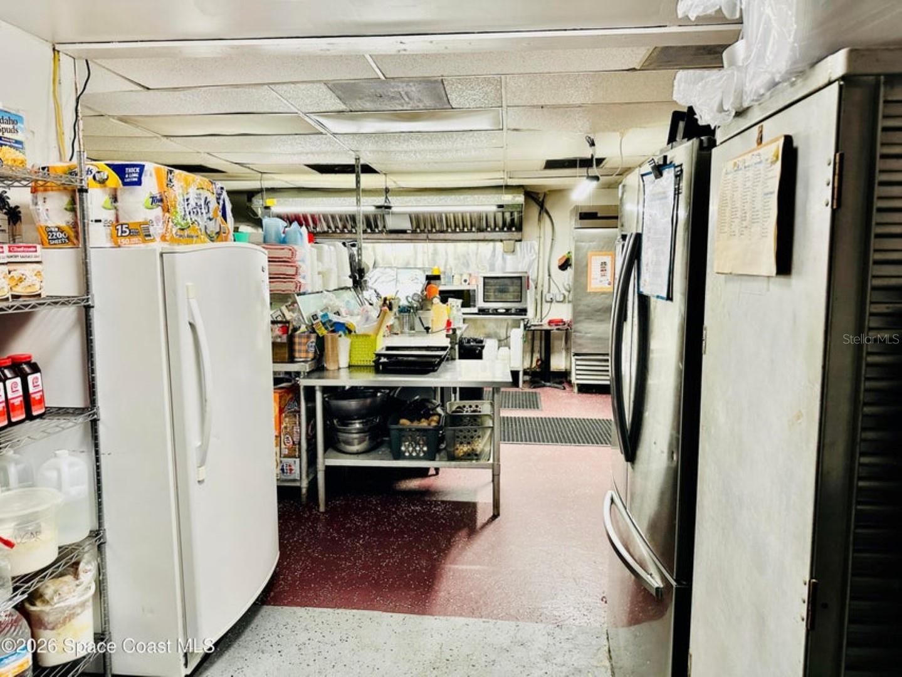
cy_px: 338
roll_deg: +0.1
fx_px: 626
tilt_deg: -6.1
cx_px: 451
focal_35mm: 24
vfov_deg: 56.8
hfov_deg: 71.6
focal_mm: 6.86
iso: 160
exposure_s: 1/60
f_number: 1.78
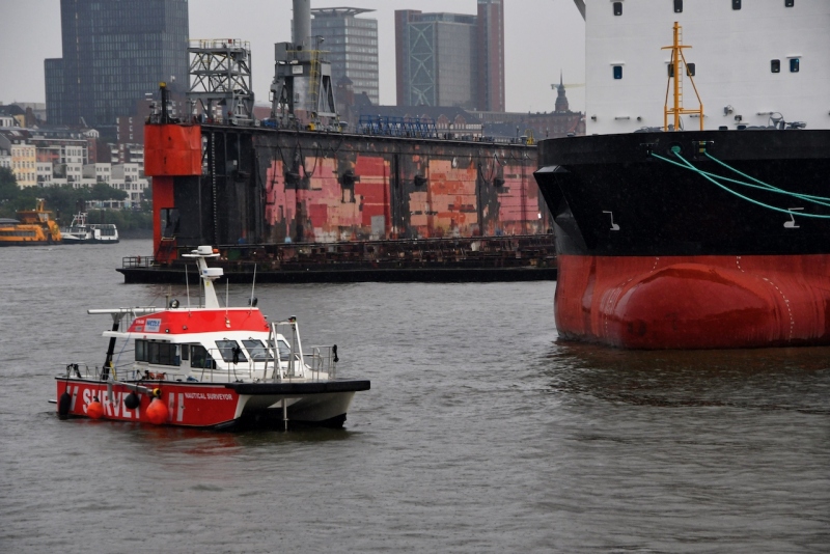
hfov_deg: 17.1
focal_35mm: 120
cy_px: 277
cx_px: 415
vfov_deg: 11.4
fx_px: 2768
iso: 800
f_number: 6.3
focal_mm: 80
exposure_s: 1/640
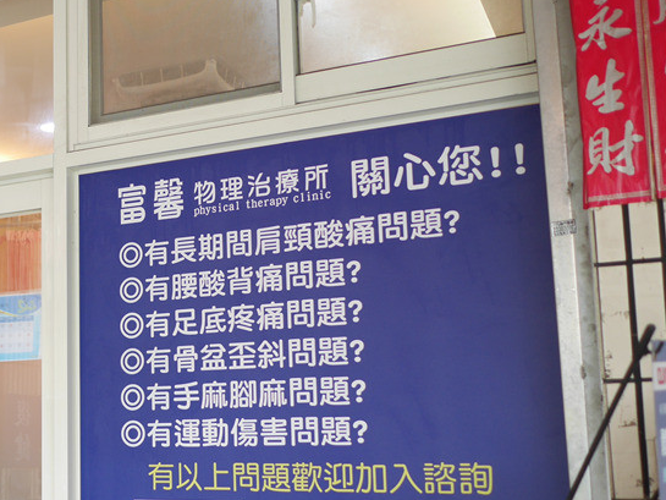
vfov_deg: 26.5
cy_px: 315
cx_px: 56
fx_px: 1058
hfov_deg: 33.0
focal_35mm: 55
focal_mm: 15
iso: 200
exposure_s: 1/100
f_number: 1.8
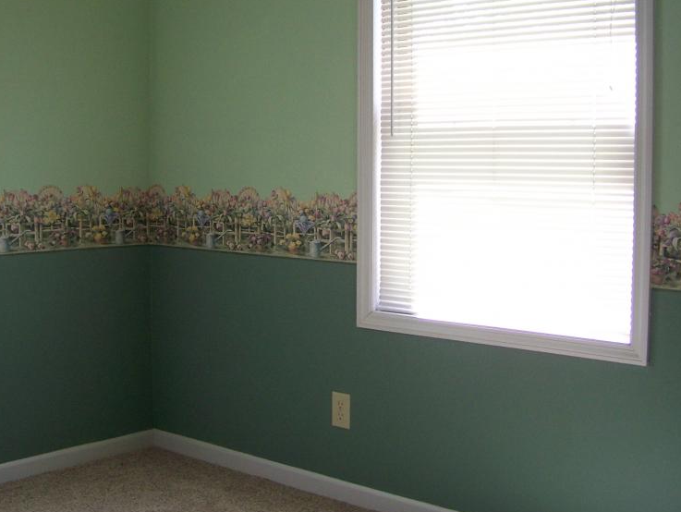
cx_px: 315
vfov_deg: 29.1
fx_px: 984
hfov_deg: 38.1
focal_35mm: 50
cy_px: 231
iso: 100
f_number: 2.8
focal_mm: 5.85
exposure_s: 1/30
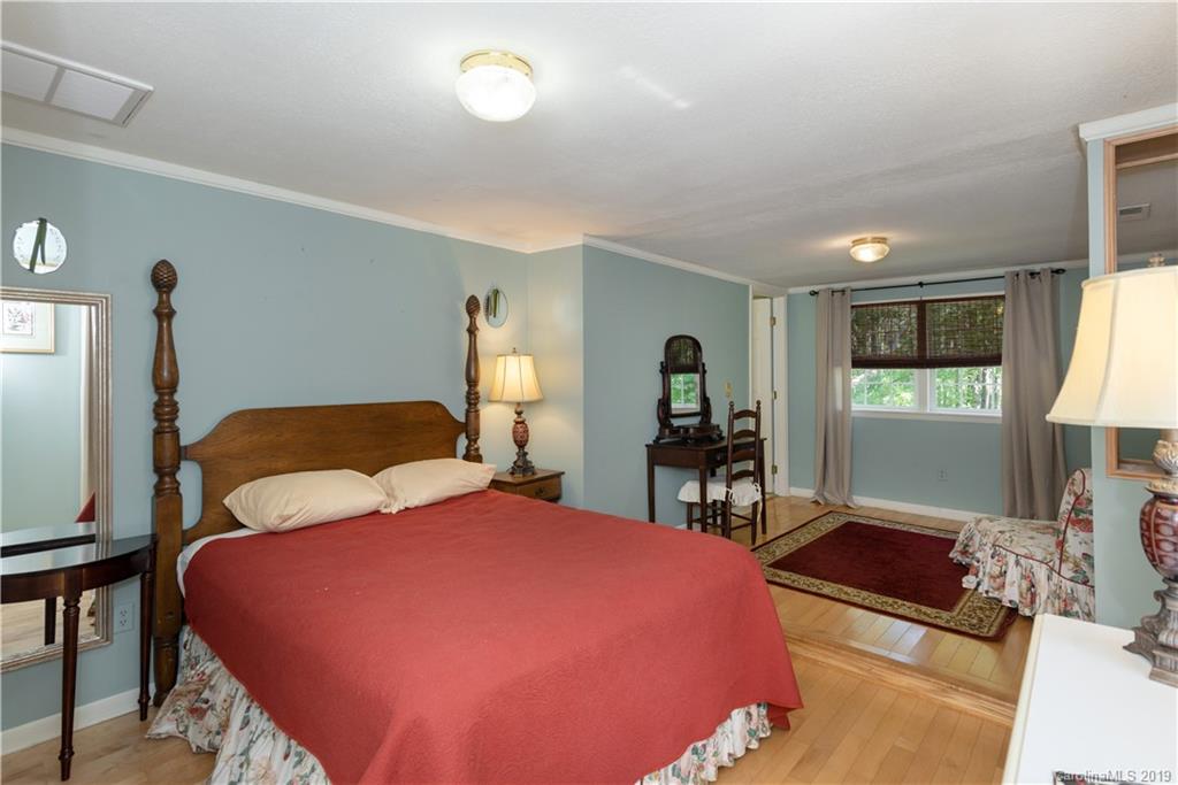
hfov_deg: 93.3
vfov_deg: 70.5
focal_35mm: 17
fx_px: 556
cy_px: 392
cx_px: 589
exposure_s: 1/80
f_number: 7.1
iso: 320
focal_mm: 17
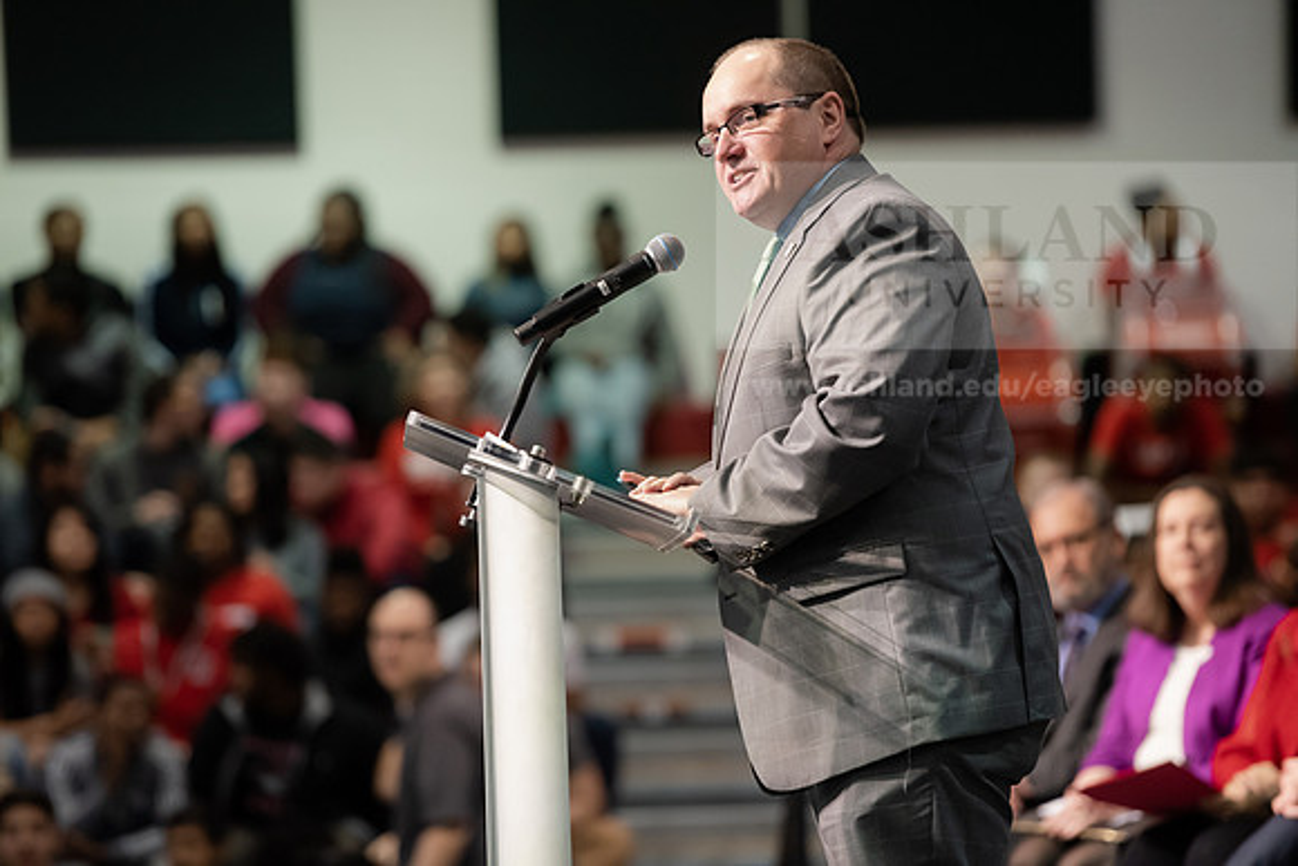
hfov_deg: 11.4
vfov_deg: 7.6
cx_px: 649
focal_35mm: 180
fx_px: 6491
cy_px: 433
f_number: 3.2
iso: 3200
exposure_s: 1/320
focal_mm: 180
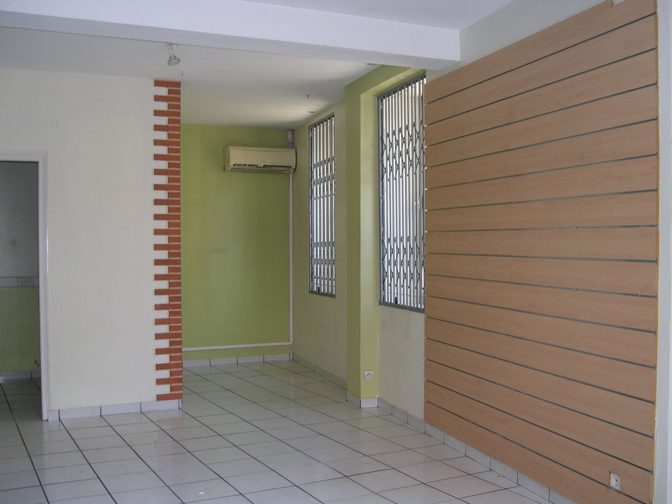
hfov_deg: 49.0
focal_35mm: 38
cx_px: 336
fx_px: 738
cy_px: 252
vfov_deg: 37.7
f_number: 2.8
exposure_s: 1/30
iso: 100
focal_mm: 8
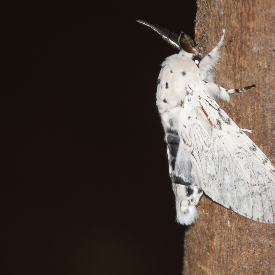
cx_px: 184
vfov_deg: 6.5
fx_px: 2418
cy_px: 138
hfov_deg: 6.5
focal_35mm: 269
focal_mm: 140
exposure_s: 1/60
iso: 320
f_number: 7.1
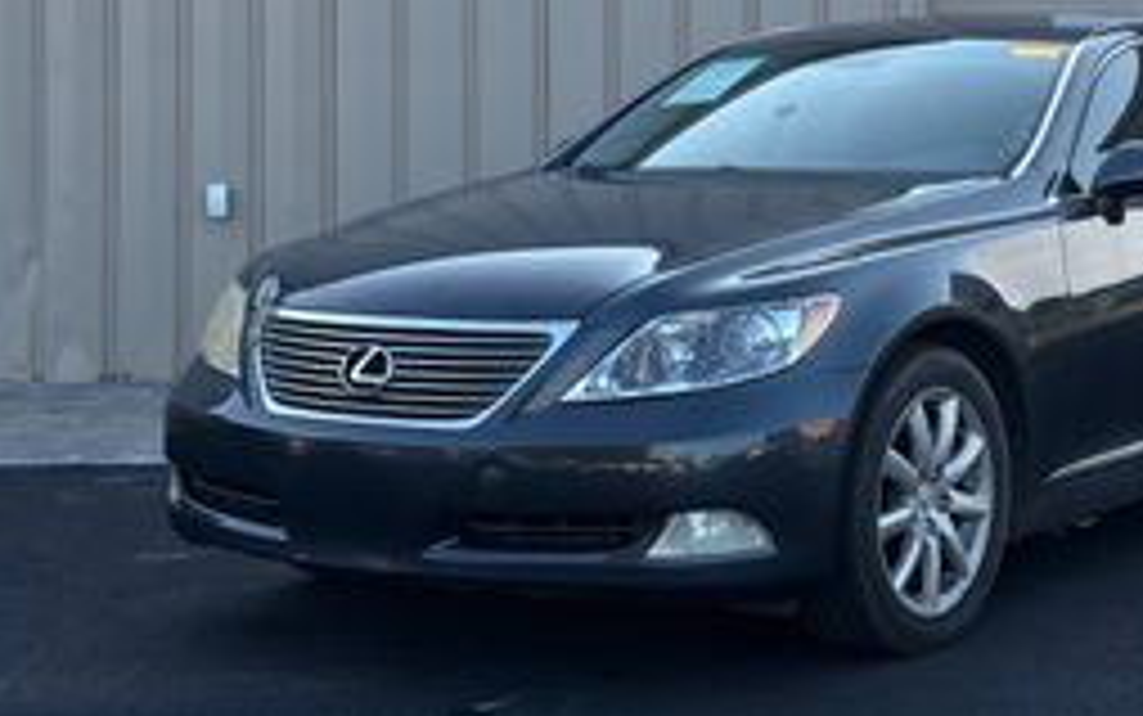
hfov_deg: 25.5
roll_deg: +0.8
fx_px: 2493
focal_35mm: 80
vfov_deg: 16.1
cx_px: 855
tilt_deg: +0.9
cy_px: 50
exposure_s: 1/962
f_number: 1.78
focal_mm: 6.76
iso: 100
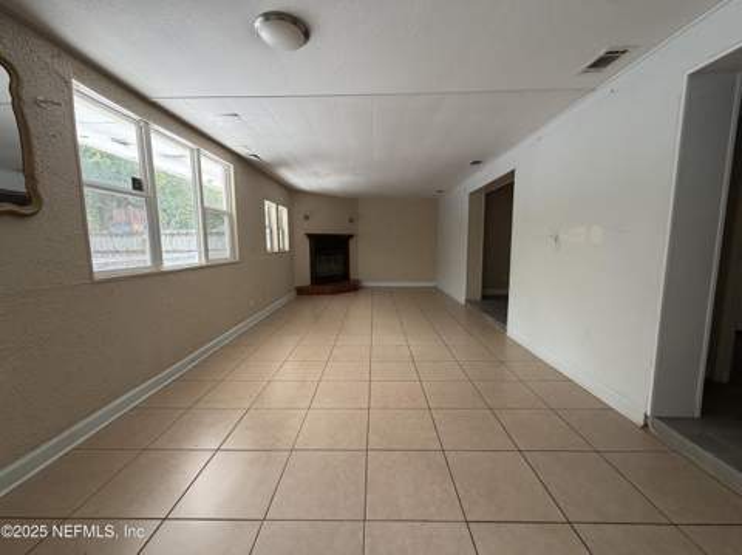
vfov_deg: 85.6
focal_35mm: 14
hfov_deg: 102.1
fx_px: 300
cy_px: 278
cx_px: 371
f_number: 2.2
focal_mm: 2.22
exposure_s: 1/121
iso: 160
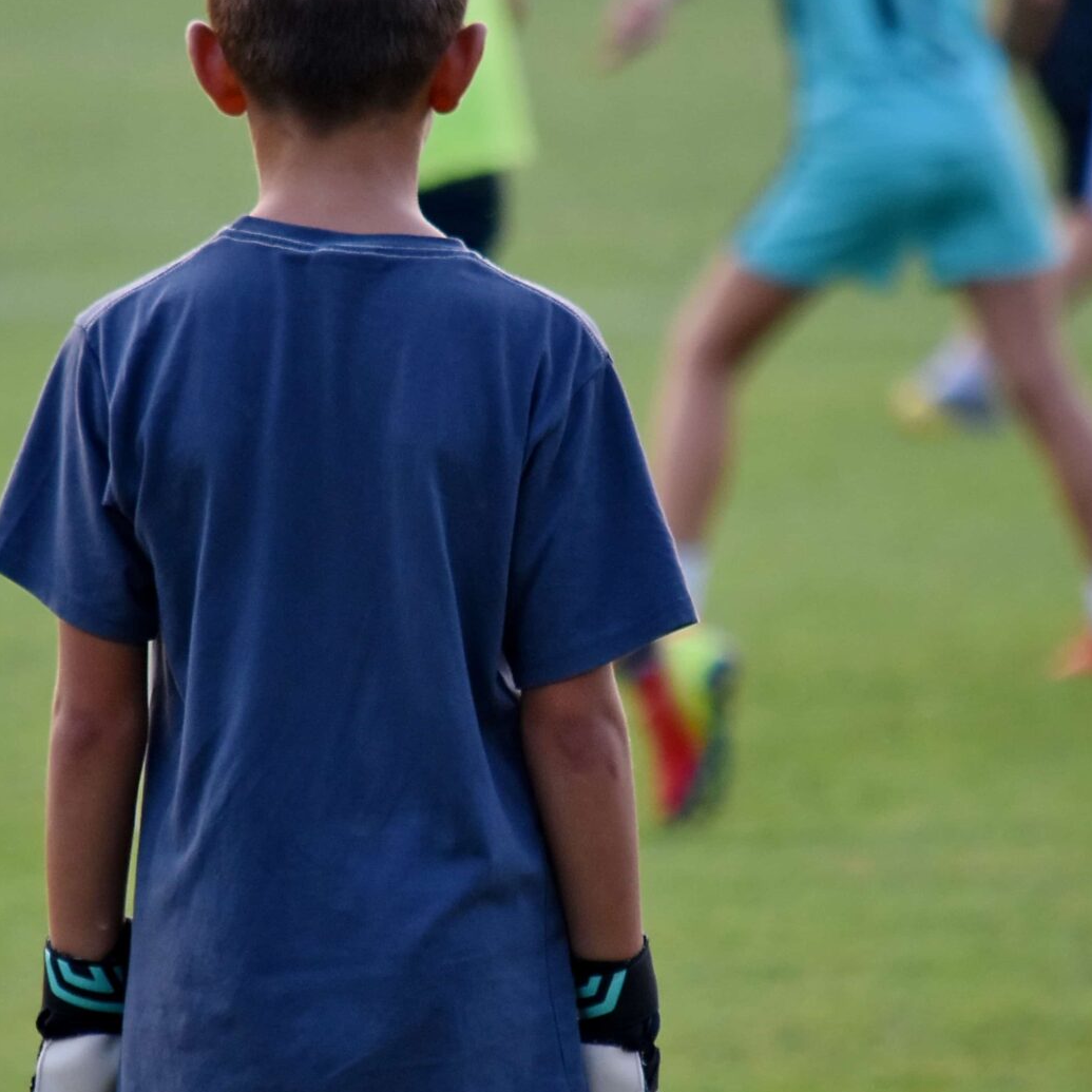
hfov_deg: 2.1
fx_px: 29266
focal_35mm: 820
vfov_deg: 2.1
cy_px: 624
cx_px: 352
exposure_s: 1/200
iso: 800
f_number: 5.6
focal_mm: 260
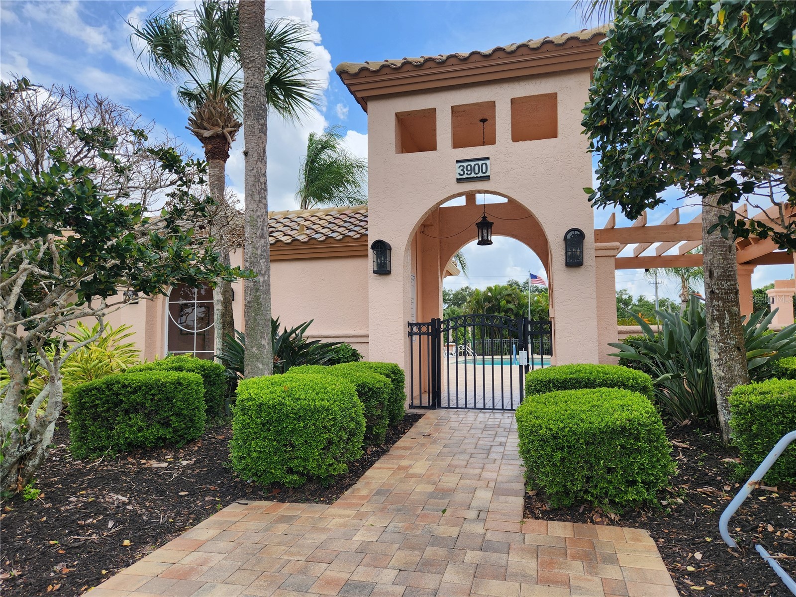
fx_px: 529
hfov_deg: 73.9
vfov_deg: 58.9
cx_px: 398
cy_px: 298
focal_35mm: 23
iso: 20
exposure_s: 1/1081
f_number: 1.8
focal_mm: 5.4
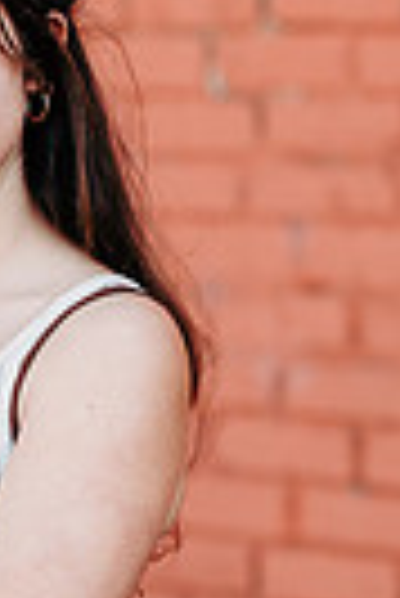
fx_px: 4787
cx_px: -175
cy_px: 396
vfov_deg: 7.1
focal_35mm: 288
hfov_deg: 4.8
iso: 100
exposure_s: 1/400
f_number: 2.2
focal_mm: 85
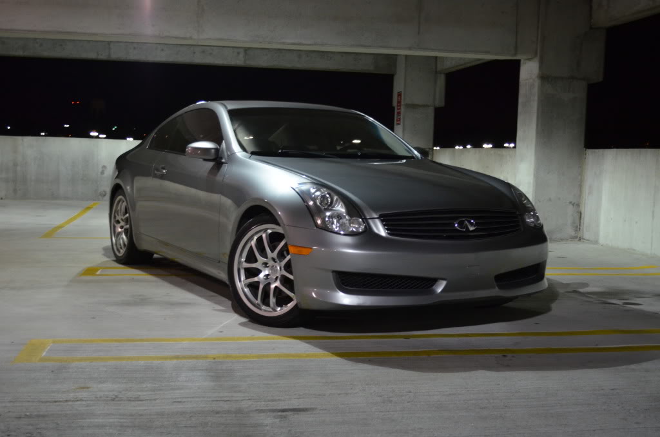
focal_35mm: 48
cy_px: 218
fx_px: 878
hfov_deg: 41.2
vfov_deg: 27.9
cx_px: 330
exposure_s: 1/30
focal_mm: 32
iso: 1800
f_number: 4.8
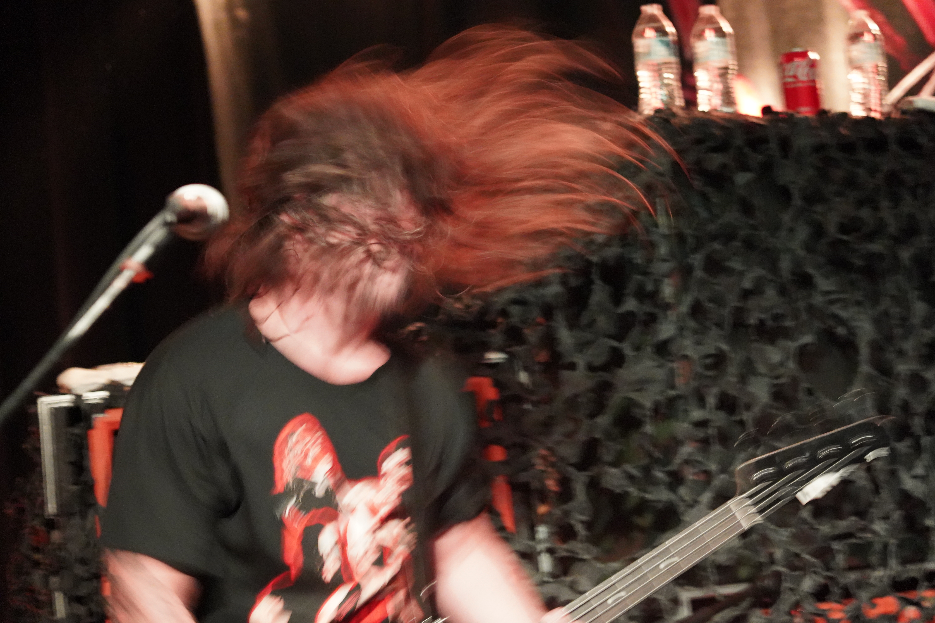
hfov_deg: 19.5
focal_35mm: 105
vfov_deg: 13.0
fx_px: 2727
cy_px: 312
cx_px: 468
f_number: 4
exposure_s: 1/15
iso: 12800
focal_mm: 105
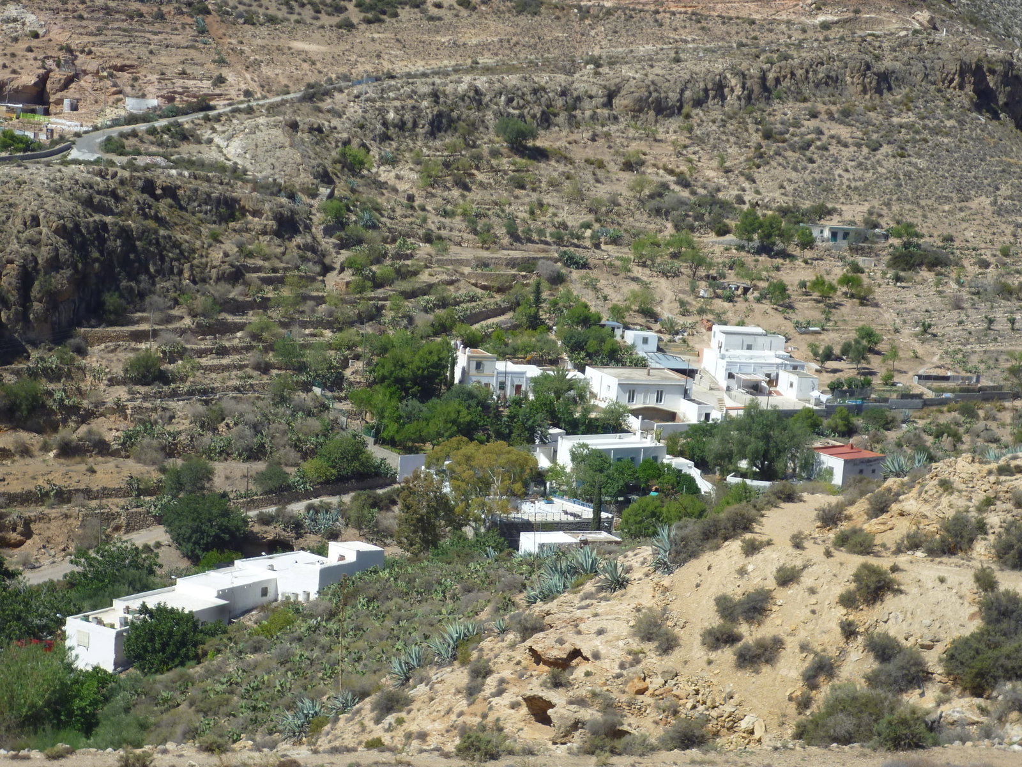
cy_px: 384
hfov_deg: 27.8
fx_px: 2067
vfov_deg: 21.0
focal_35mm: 70
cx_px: 511
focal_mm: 12.5
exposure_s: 1/500
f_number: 5
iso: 100
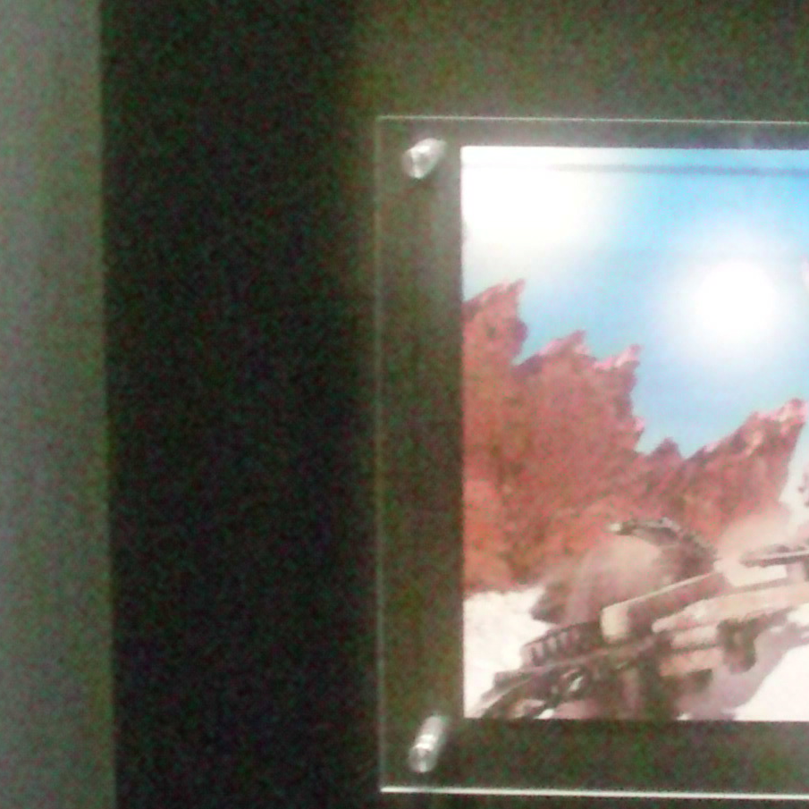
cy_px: 443
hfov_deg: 12.8
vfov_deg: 13.1
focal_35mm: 133
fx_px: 3517
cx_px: 974
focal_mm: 6.3
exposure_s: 1/37
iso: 1600
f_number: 3.1
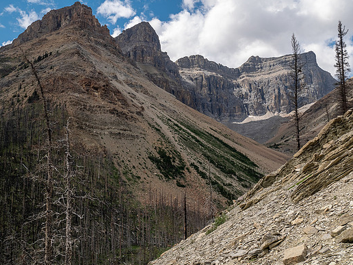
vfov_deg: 32.2
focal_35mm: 45
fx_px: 459
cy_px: 134
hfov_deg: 42.0
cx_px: 190
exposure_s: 1/160
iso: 200
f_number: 8
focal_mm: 20
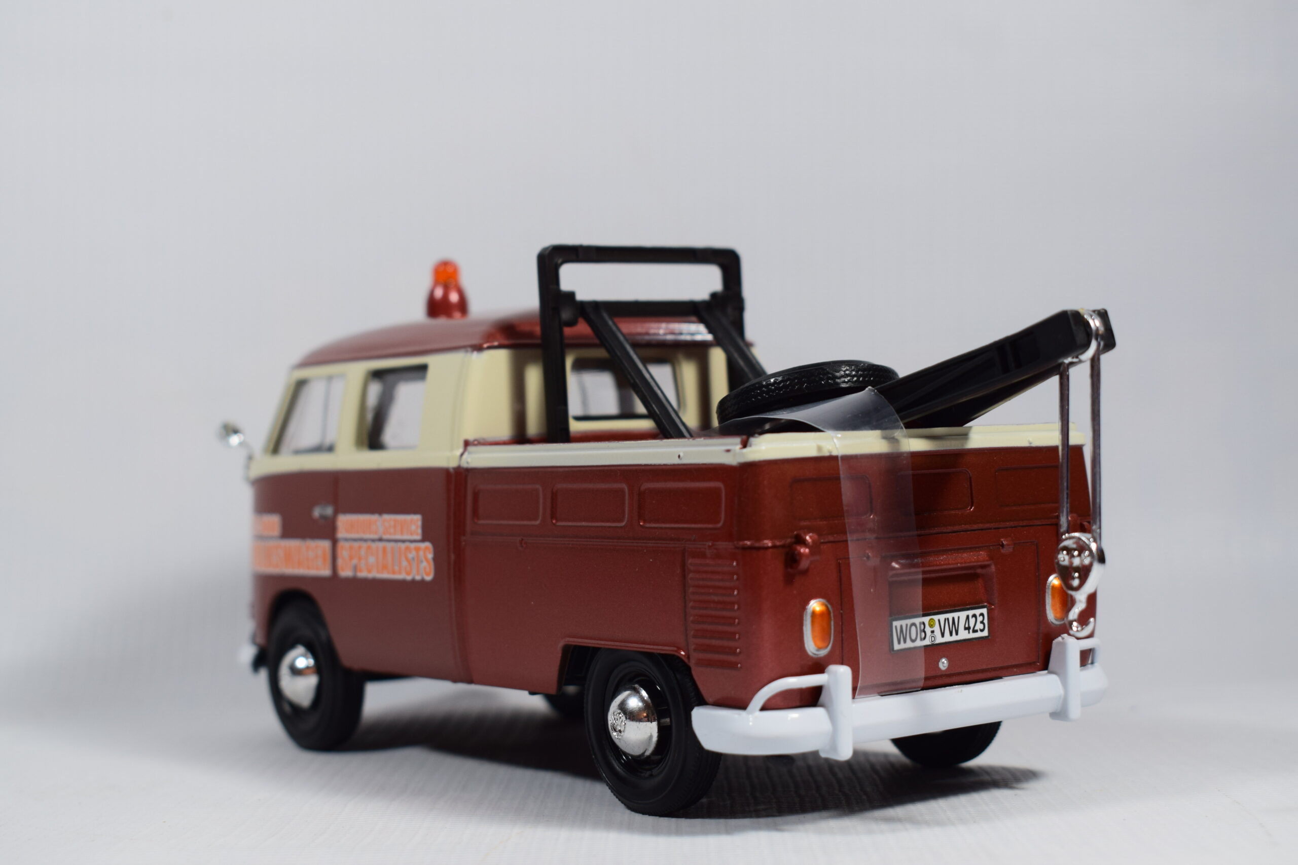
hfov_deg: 35.1
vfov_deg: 23.8
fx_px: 2055
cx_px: 649
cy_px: 432
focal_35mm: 57
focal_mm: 38
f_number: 7.1
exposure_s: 1/40
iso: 400
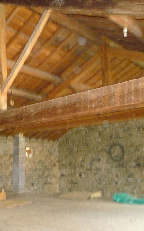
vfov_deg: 45.3
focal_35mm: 44
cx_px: 50
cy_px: 116
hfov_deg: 29.1
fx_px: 276
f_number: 2.8
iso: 1000
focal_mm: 5.5
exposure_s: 1/8
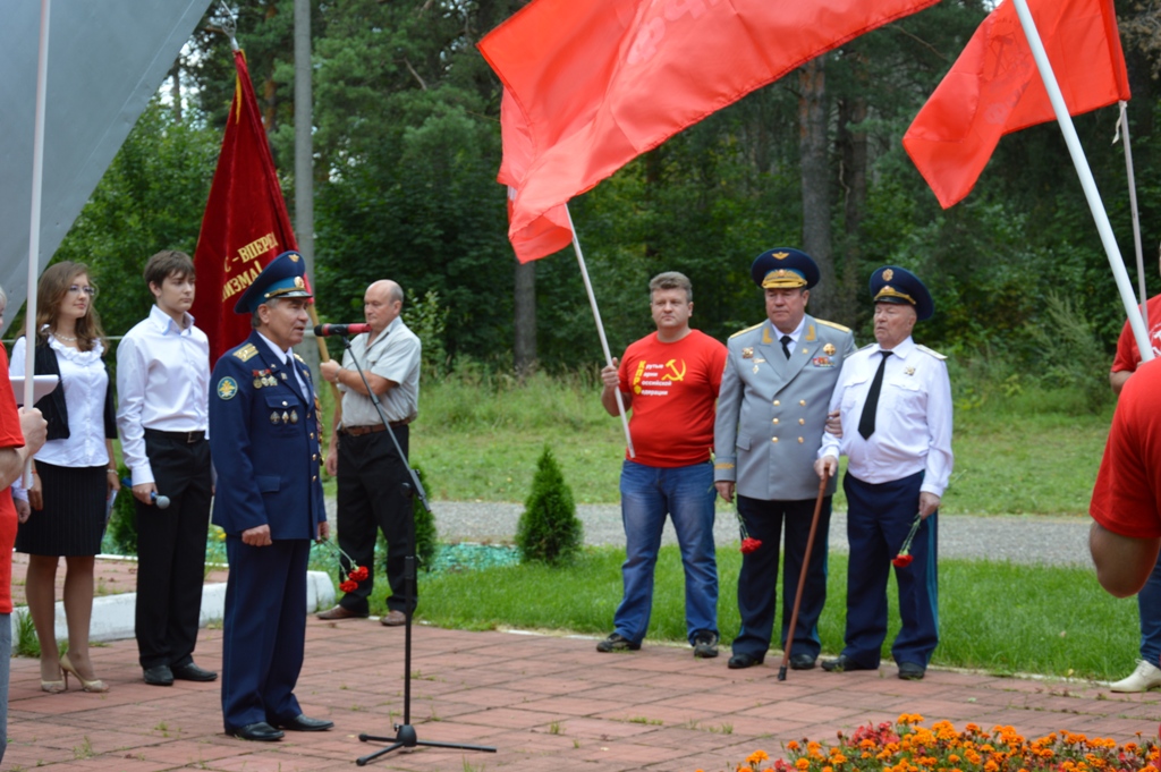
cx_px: 580
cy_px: 386
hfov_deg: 27.0
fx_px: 2417
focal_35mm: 75
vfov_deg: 18.2
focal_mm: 50
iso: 125
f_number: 5.6
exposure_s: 1/125
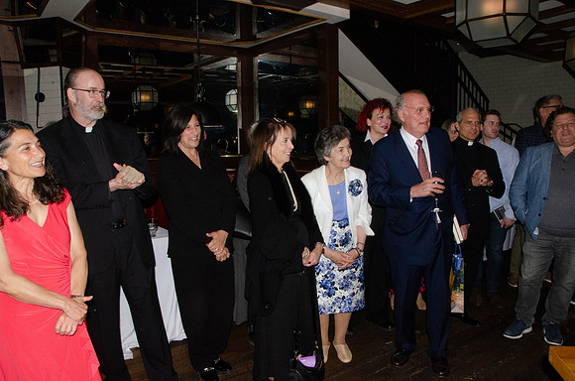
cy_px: 190
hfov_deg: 67.5
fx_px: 430
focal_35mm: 27
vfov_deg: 47.7
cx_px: 288
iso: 2500
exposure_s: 1/160
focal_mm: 18
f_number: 20
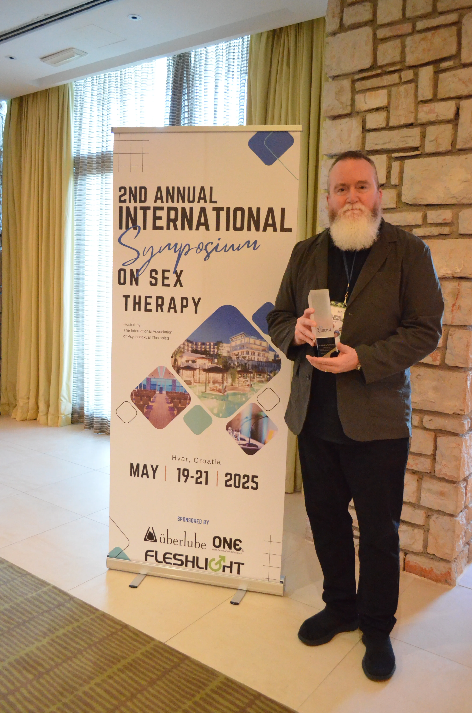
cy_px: 356
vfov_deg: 62.0
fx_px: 593
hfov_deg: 43.4
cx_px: 236
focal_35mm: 30
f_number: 3.8
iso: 6400
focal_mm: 20
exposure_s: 1/200
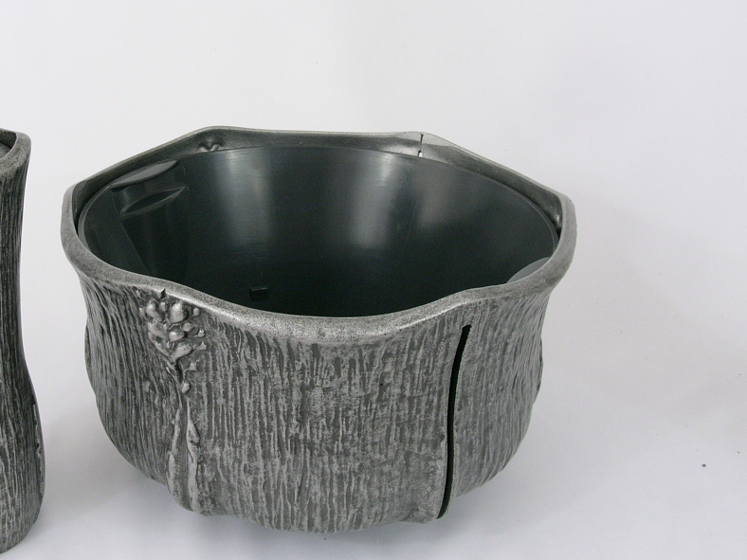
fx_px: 1122
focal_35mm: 52
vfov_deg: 27.7
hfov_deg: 36.3
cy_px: 150
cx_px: 226
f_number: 6.3
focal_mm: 8.2
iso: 100
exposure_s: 1/3.2
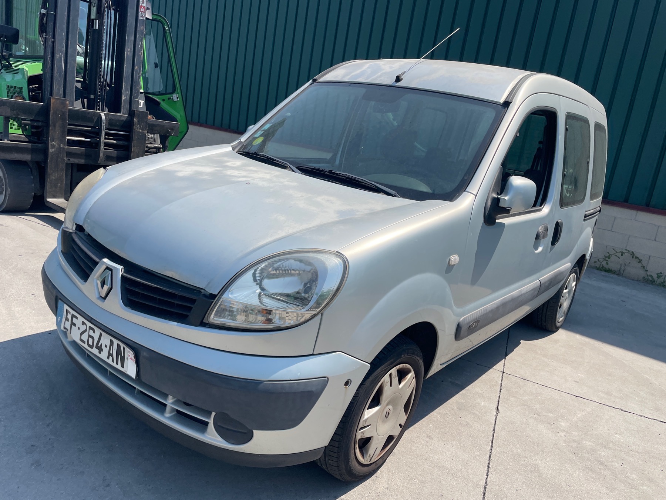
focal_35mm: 26
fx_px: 500
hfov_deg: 67.3
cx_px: 333
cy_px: 250
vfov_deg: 53.1
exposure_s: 1/3401
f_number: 1.6
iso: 32
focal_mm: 4.2
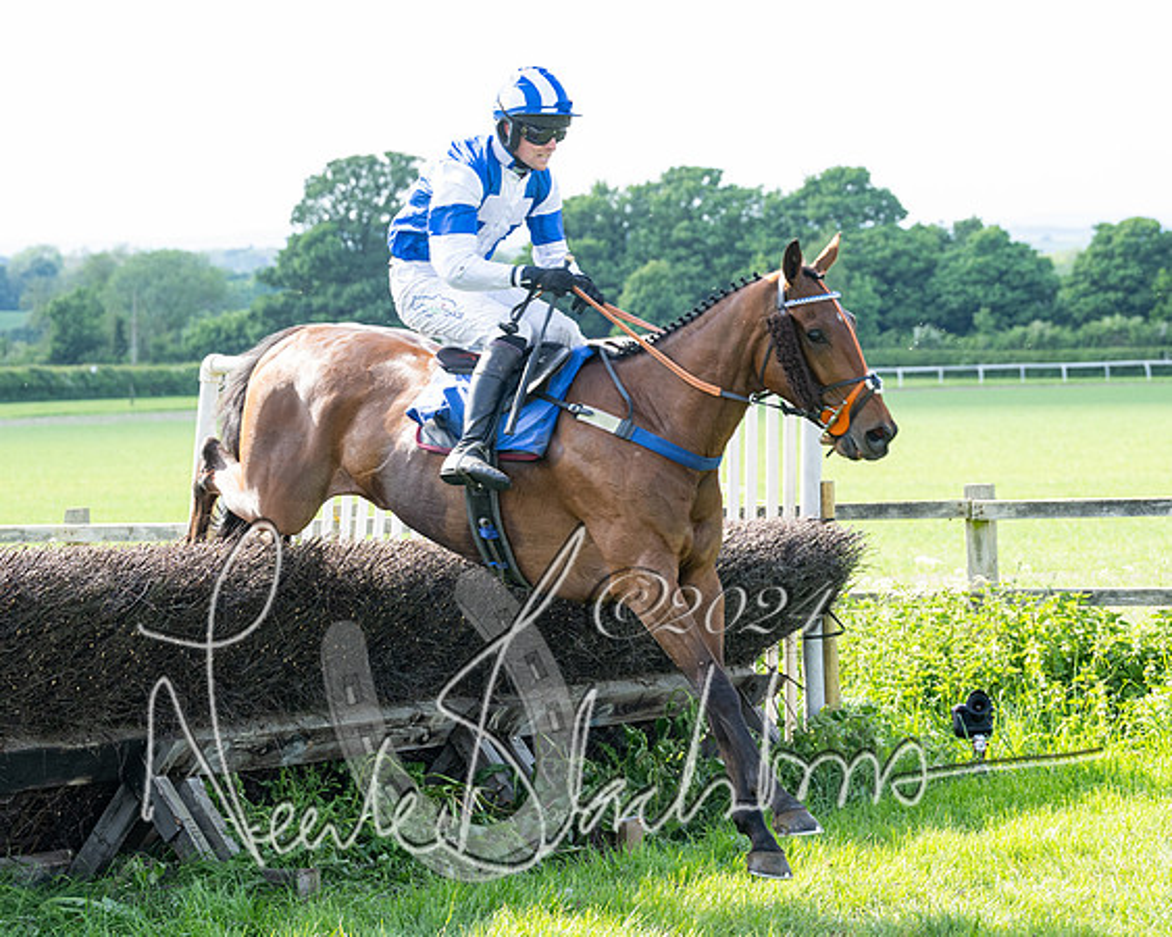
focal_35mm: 119
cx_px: 484
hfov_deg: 16.1
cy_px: 466
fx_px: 4138
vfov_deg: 12.9
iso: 400
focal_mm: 70
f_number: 4
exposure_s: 1/800
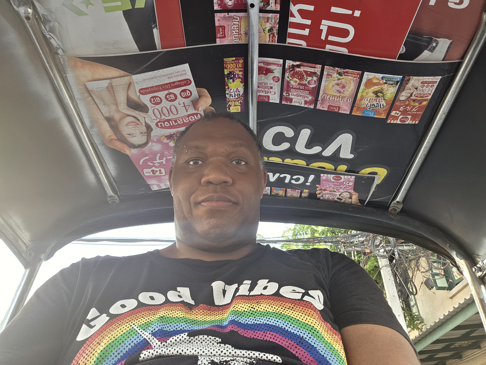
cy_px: 182
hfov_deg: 69.4
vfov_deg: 54.9
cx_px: 243
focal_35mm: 25
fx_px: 351
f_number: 2.2
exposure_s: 1/100
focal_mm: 3.3
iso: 50
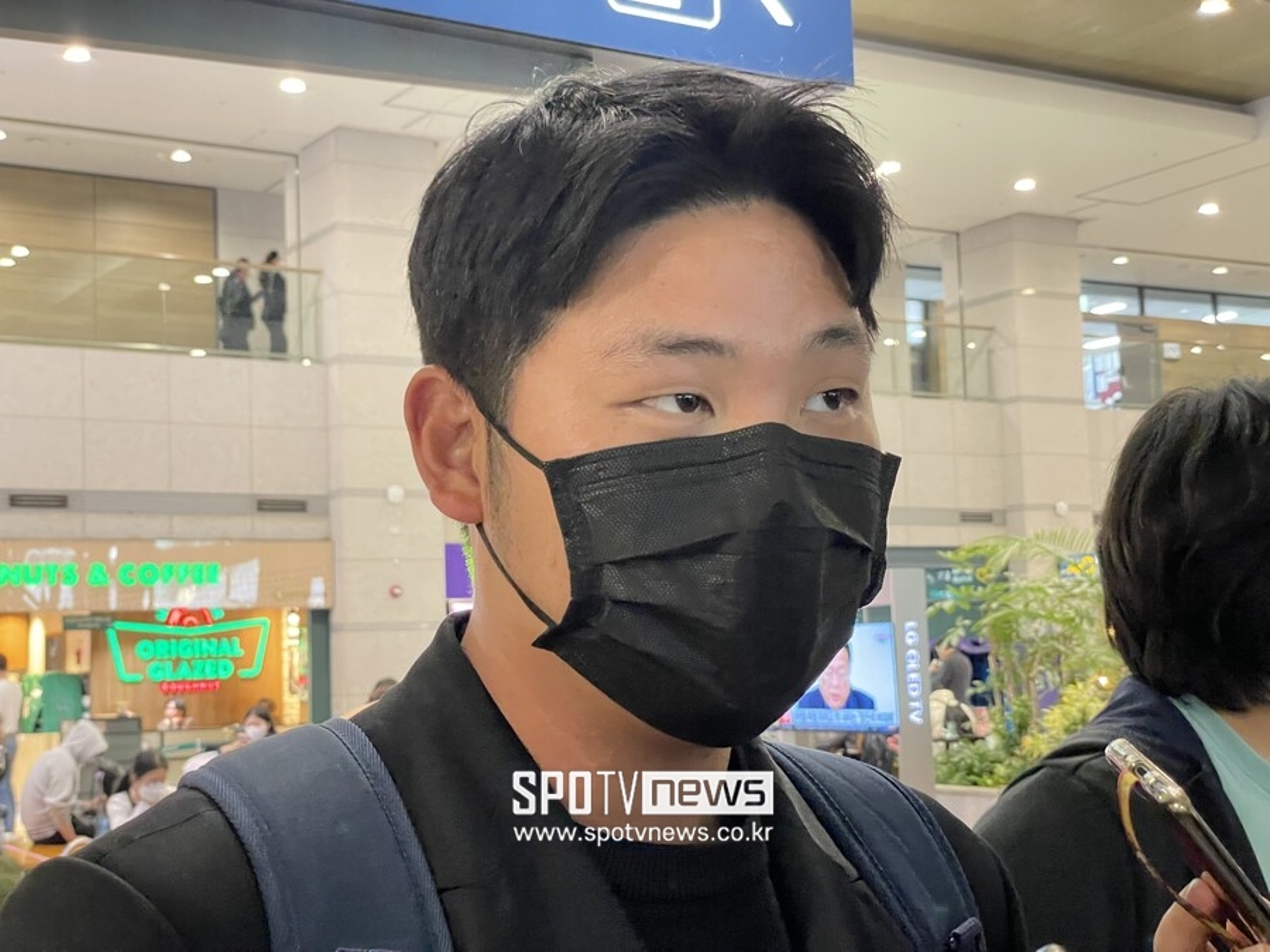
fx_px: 1908
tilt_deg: +5.5
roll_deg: +1.9
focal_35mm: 52
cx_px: 635
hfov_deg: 36.8
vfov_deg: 28.0
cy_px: 476
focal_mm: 6
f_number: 2
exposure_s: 1/60
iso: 800
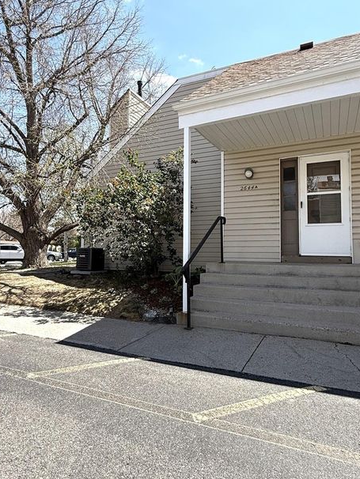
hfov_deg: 61.1
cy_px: 238
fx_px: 305
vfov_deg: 76.4
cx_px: 186
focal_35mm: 22
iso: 50
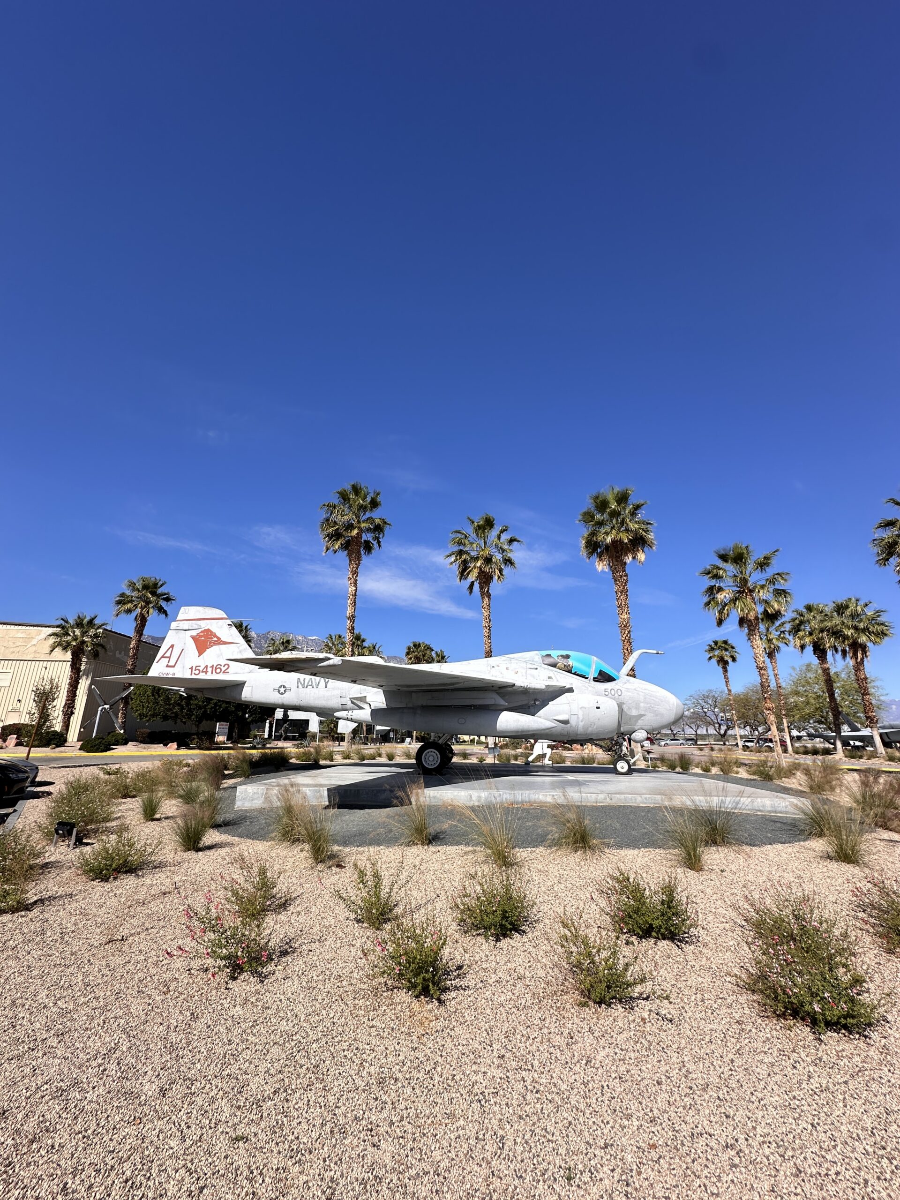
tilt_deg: +17.0
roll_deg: -1.0
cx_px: 450
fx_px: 485
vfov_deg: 102.1
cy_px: 600
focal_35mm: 14
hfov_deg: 85.7
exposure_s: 1/2882
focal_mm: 2.22
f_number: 2.2
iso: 50
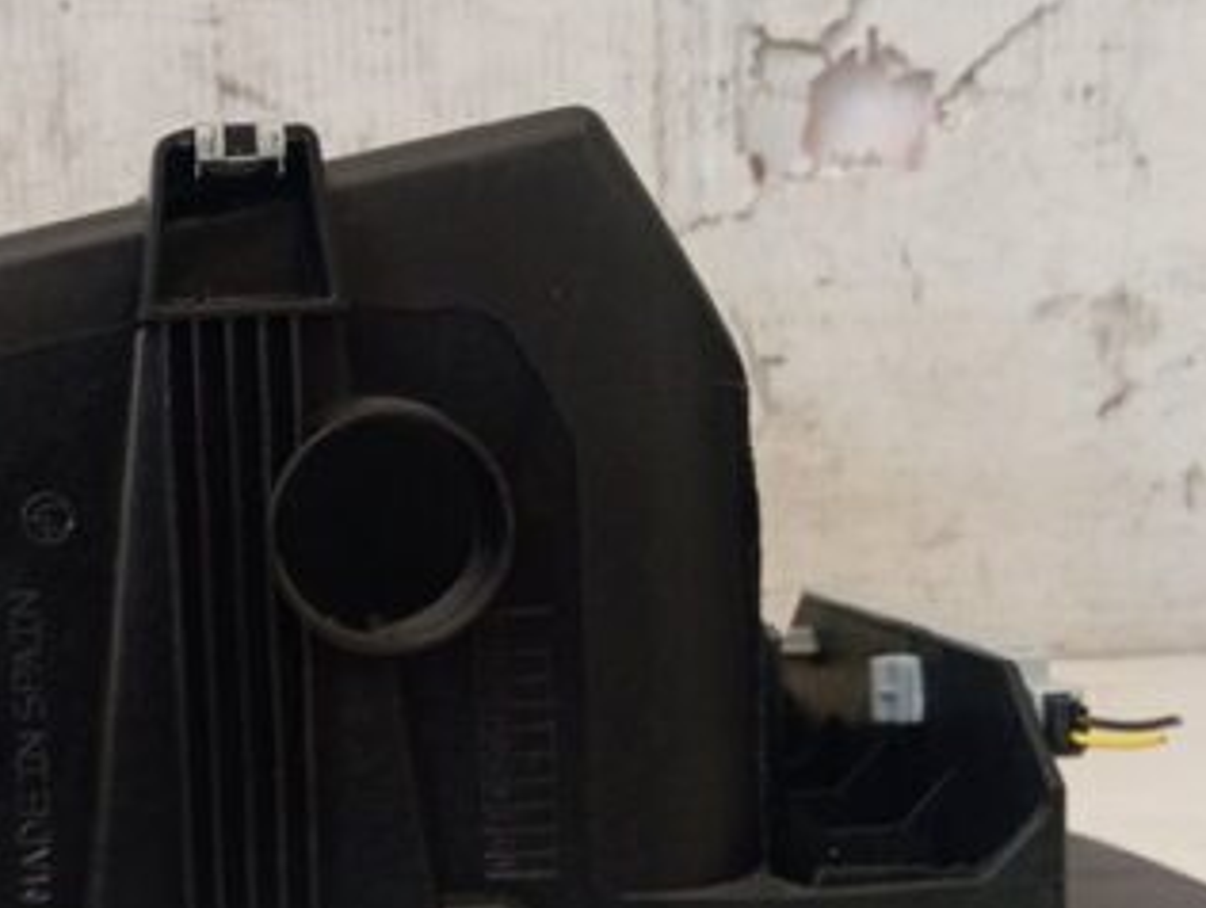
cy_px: 536
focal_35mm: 62
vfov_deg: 23.7
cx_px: 263
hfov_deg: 30.5
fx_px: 2163
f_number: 1.8
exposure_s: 1/33.3
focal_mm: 4.22
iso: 629
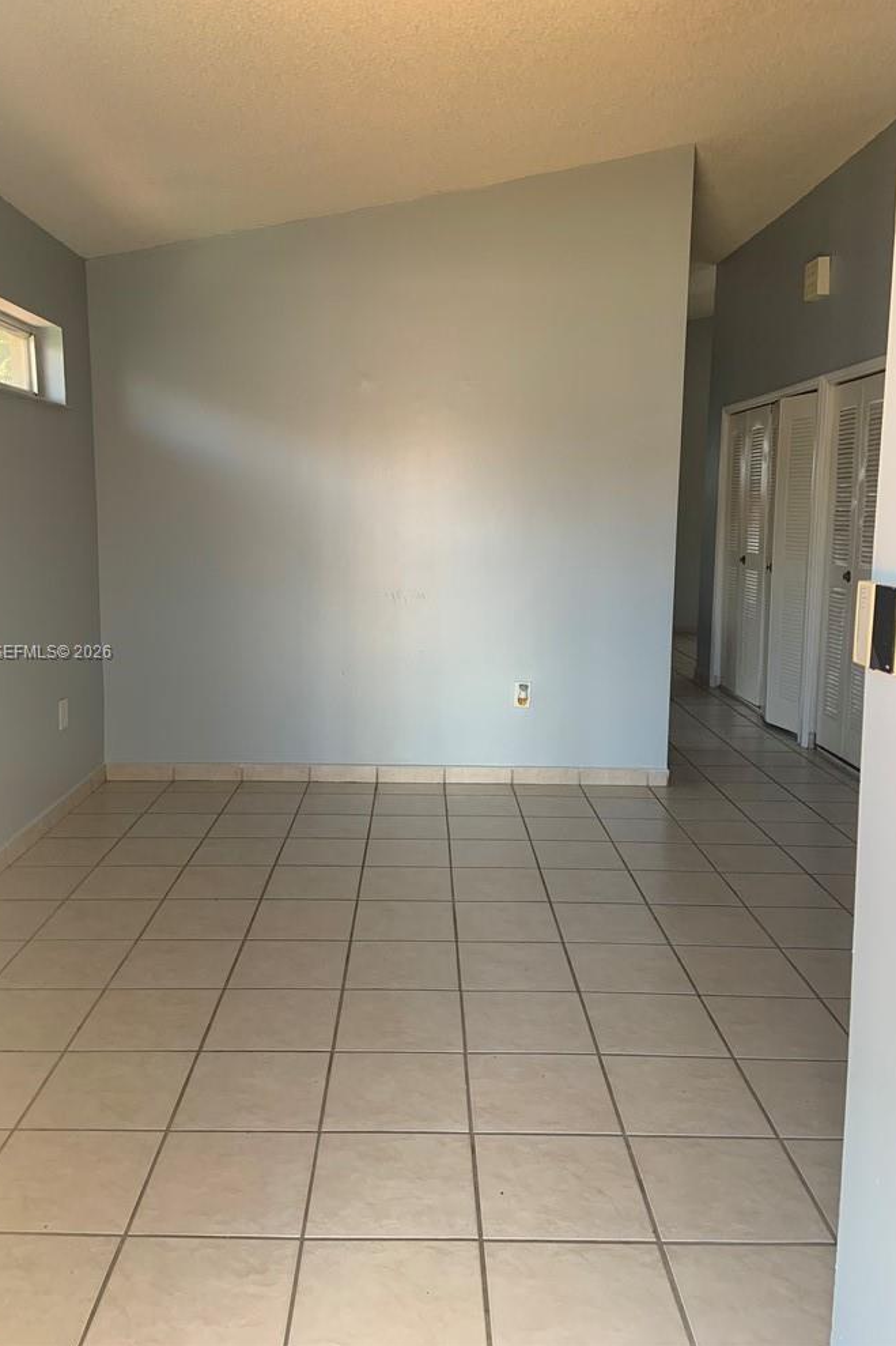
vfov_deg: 65.5
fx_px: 1046
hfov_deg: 46.4
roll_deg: -0.1
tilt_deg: -7.3
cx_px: 416
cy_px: 653
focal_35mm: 28
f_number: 1.8
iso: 50
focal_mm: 4.25
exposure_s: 1/121
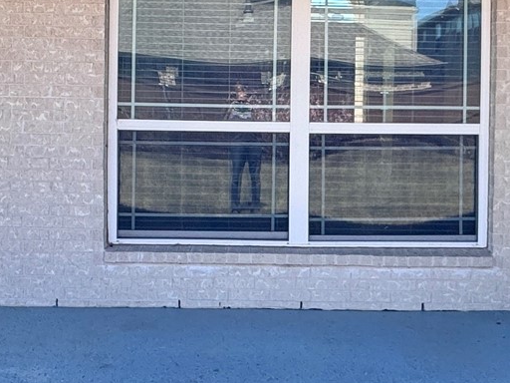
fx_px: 825
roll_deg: -0.8
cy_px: 107
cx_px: 265
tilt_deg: -0.9
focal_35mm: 56
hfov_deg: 34.3
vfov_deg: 25.9
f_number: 2.2
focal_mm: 2.22
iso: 40
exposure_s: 1/495
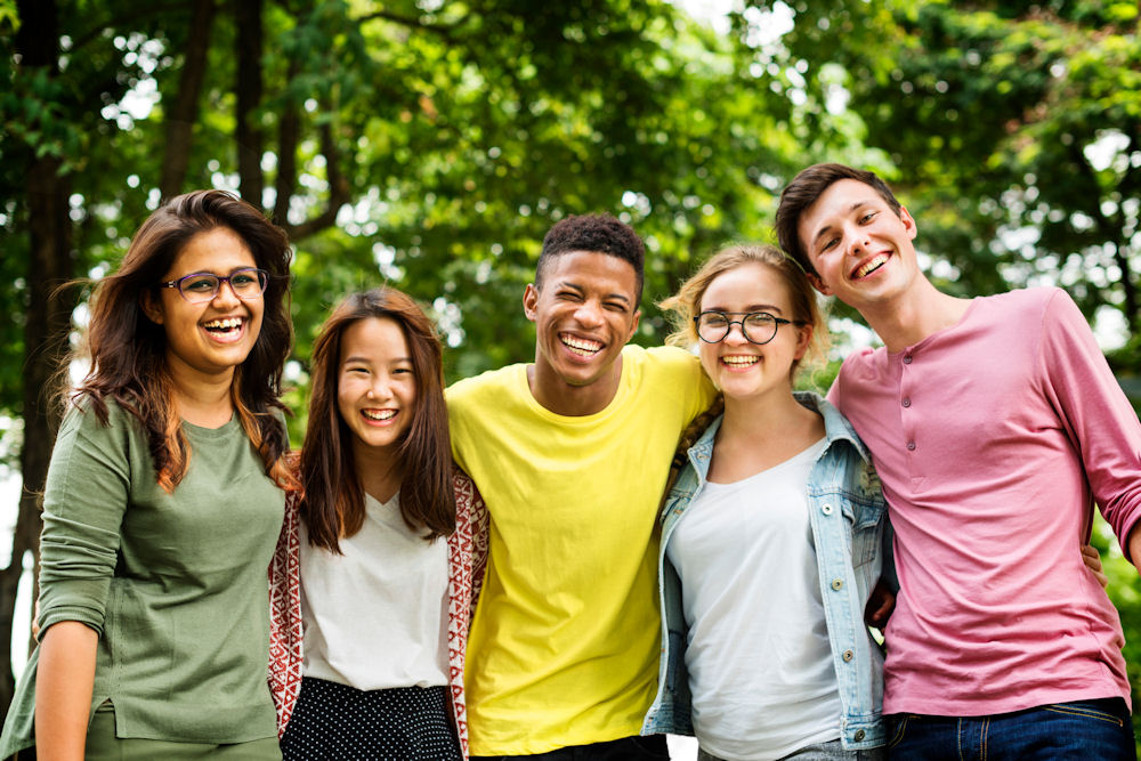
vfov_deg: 27.0
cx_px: 570
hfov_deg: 39.6
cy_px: 380
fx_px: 1585
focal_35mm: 50
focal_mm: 50
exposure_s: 1/160
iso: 100
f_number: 2.8
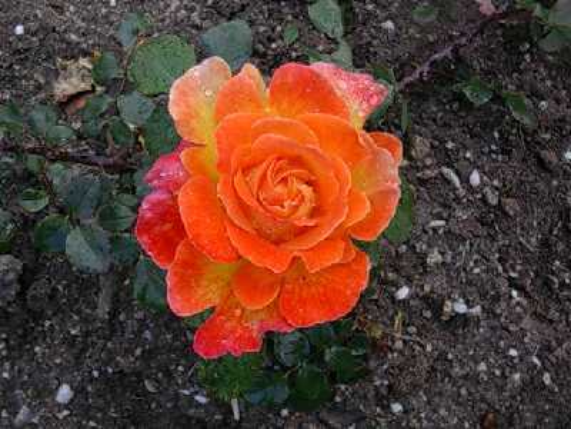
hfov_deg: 42.1
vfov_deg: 32.2
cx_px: 286
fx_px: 742
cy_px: 214
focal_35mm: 45
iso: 70
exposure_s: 1/249
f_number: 2.9
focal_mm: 6.7
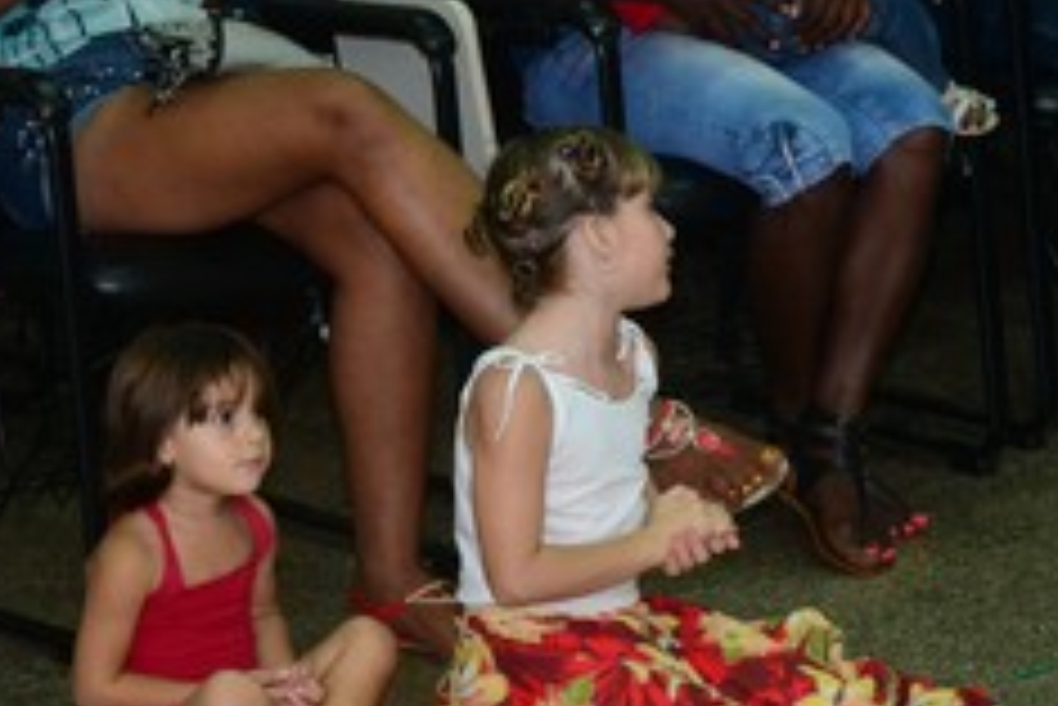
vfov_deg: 6.0
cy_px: 328
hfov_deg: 8.9
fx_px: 6763
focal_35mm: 230
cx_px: 585
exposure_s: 1/80
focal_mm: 80
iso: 1600
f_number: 5.6
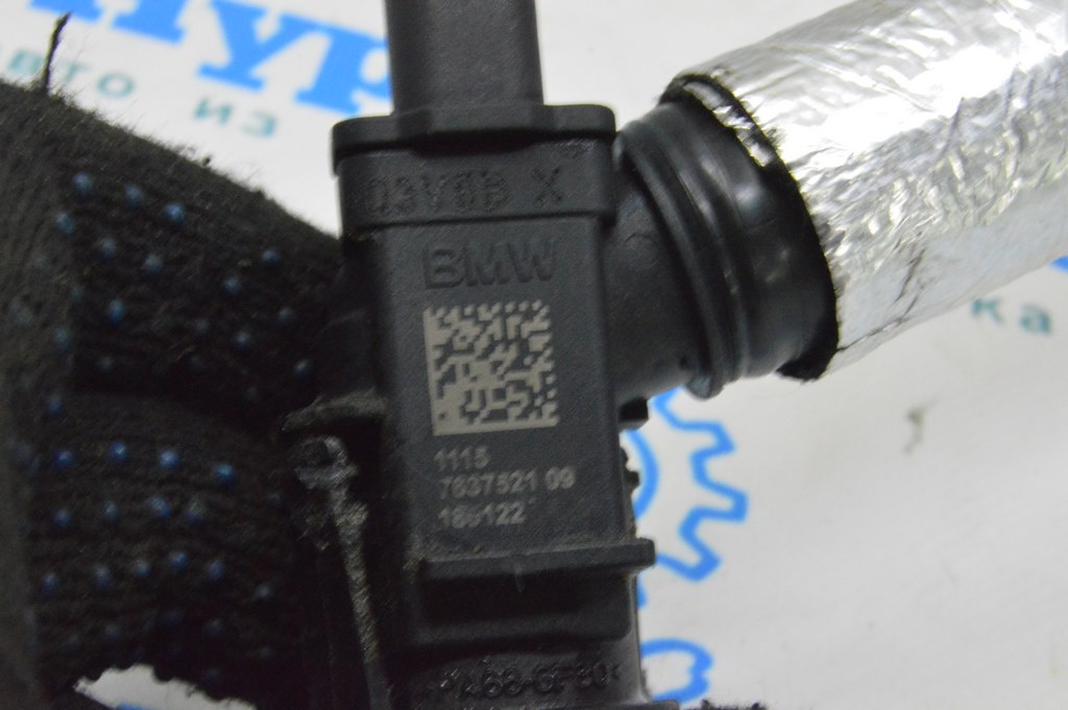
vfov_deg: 16.5
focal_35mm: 82
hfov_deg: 24.6
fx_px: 2445
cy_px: 355
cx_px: 534
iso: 6400
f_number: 20
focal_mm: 55
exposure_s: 1/15
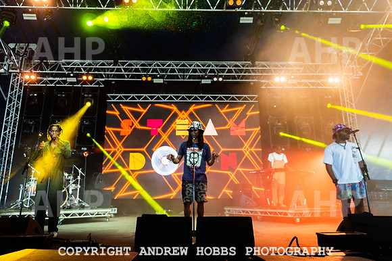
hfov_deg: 69.4
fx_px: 283
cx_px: 189
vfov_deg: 49.5
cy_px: 124
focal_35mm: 26
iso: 1000
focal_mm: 24
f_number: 2.8
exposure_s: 1/320
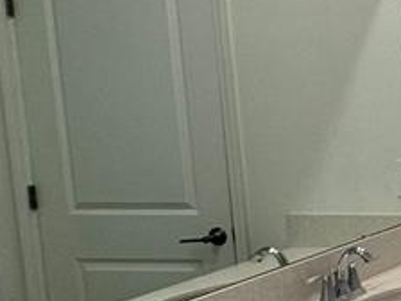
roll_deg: +1.4
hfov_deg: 18.6
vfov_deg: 22.9
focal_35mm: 64
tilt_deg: -6.0
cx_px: 813
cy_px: 131
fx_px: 741
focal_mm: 2.22
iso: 100
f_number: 2.2
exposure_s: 1/120
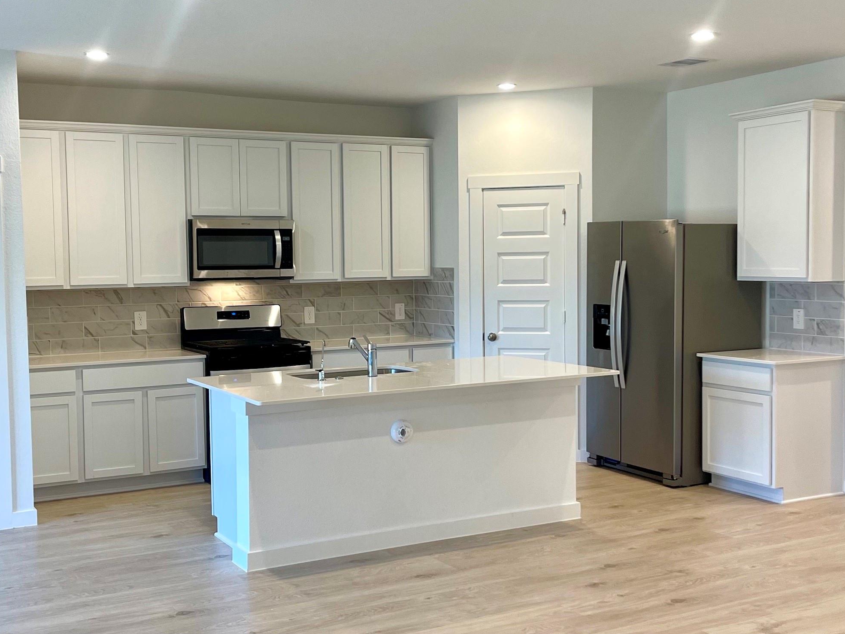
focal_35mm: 26
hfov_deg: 67.3
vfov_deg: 53.1
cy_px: 306
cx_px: 423
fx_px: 635
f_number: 1.6
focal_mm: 5.1
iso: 125
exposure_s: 1/120
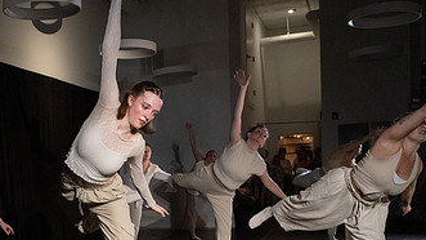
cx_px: 74
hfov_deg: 36.3
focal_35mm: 55
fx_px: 621
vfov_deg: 21.3
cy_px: 219
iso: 6400
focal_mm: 28
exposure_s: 1/500
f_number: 5
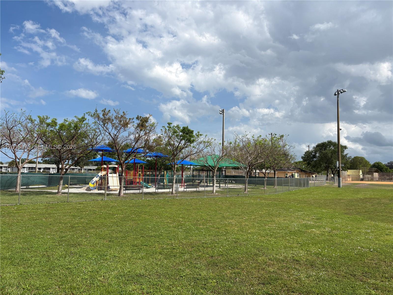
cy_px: 148
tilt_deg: +5.8
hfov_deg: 67.3
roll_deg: -0.5
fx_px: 295
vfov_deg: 53.1
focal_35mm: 26
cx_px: 196
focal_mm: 5.96
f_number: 1.6
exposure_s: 1/4950
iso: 50
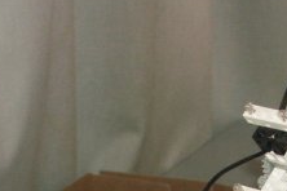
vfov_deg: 5.1
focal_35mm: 259
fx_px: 2065
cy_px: 461
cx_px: 208
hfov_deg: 7.9
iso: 200
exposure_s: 1/50
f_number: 3.2
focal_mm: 13.82
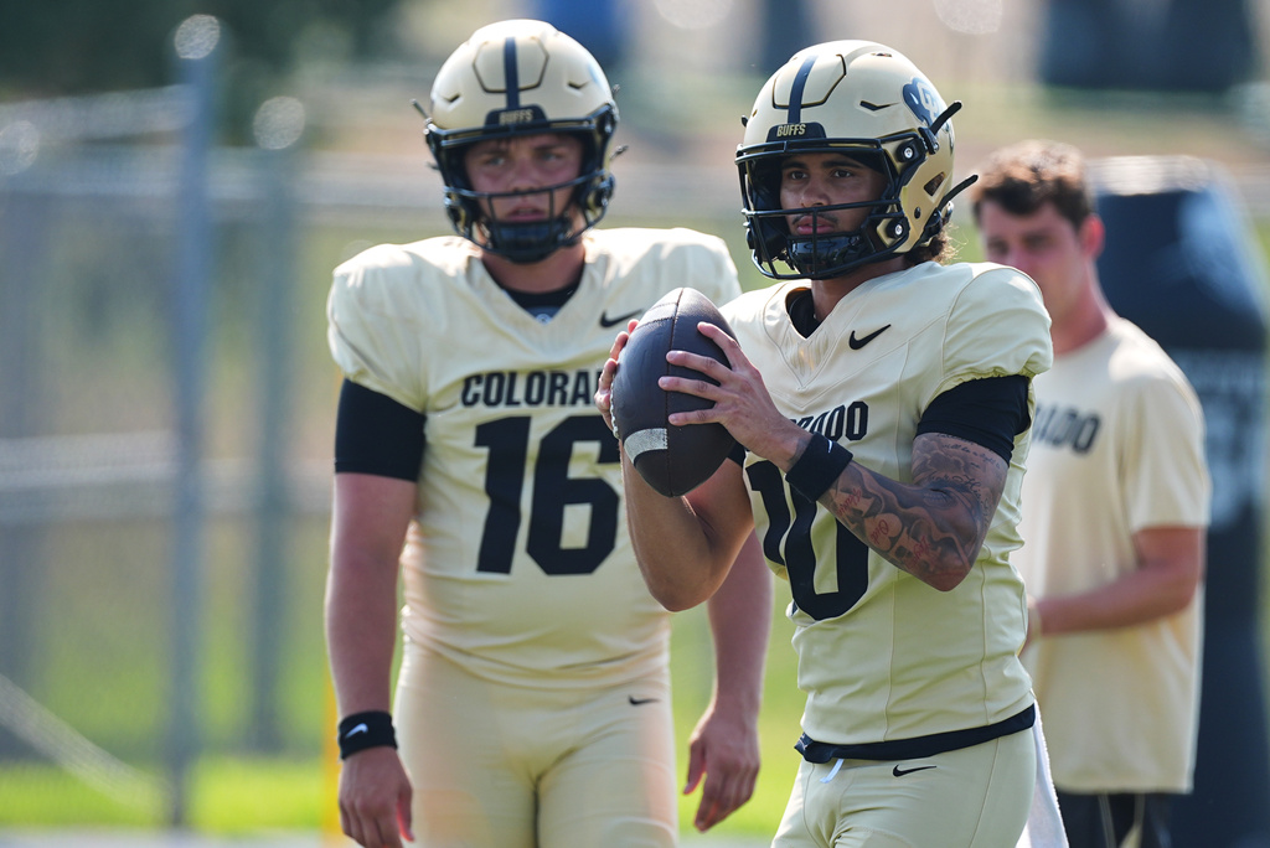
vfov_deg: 1.5
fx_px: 31767
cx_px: 635
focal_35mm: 900
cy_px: 424
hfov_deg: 2.3
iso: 200
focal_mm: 600
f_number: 4
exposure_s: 1/1000
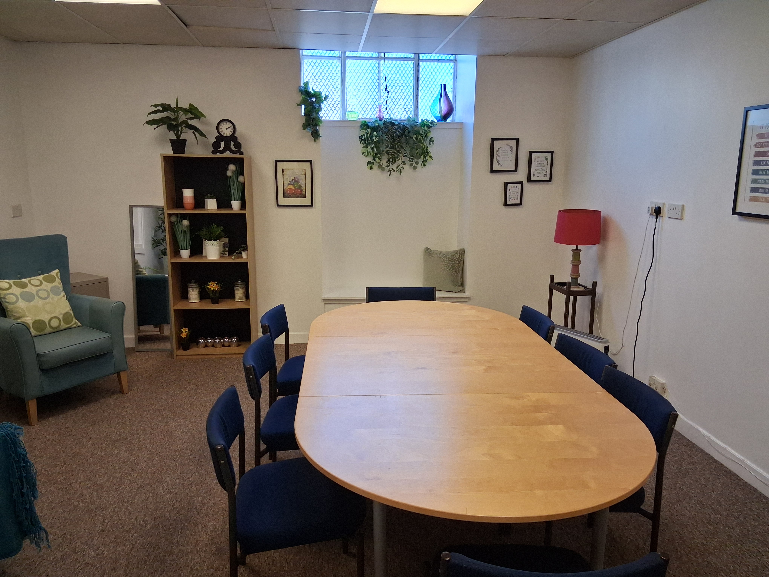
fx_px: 578
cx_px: 384
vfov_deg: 53.1
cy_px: 288
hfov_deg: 67.3
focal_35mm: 26
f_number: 1.8
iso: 250
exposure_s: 1/100
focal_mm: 3.98
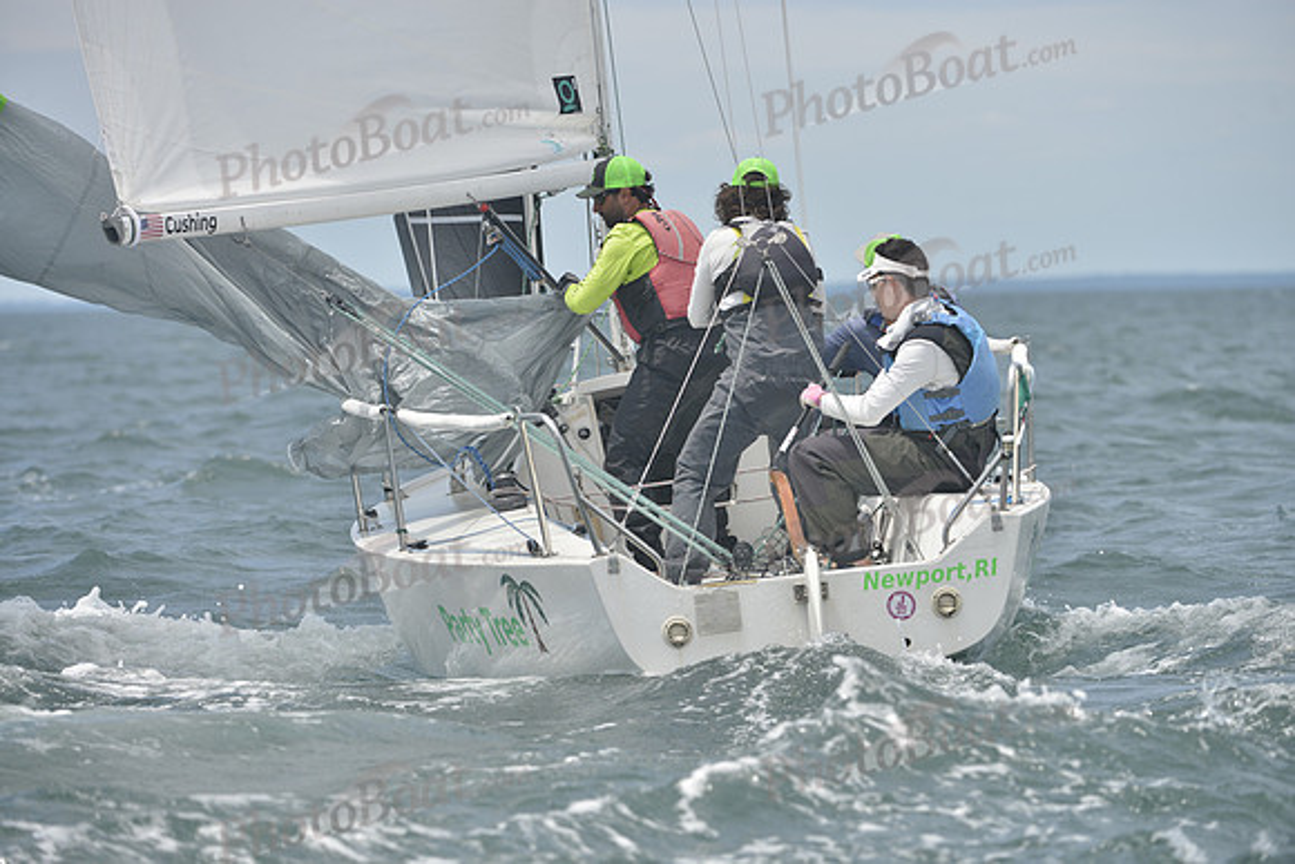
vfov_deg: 5.1
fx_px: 9714
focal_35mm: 270
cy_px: 432
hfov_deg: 7.6
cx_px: 648
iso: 280
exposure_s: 1/1250
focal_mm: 270
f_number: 6.3
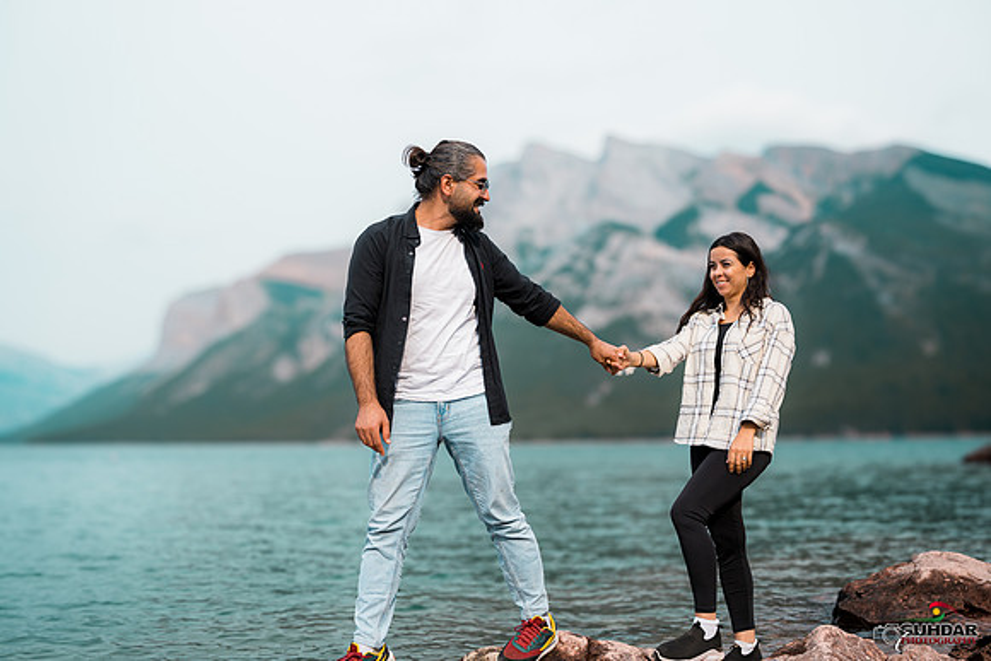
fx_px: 964
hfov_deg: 54.4
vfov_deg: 37.9
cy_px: 330
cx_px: 496
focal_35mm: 35
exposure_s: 1/4000
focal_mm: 35
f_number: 2.8
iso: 200
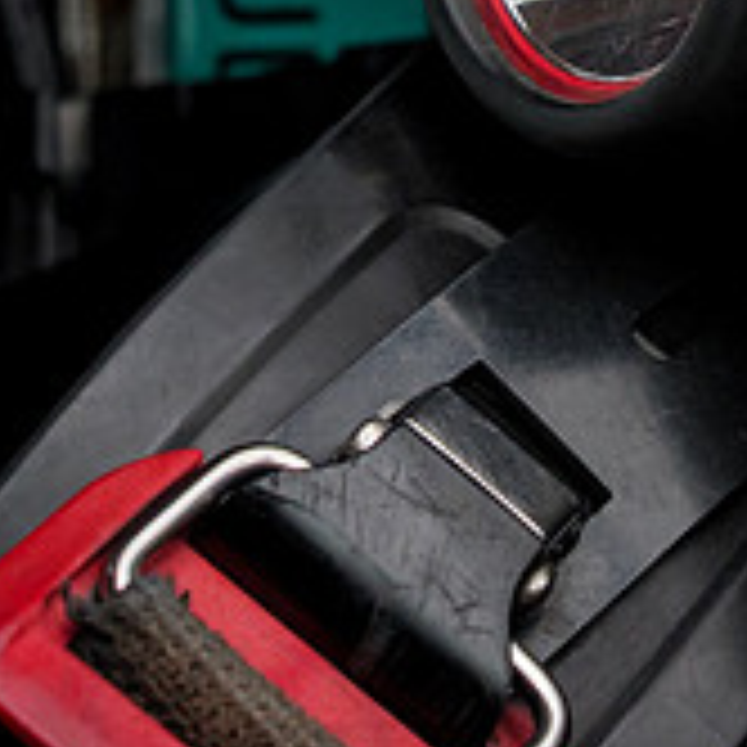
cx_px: 781
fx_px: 4297
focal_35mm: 176
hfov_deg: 9.8
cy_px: -97
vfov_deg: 9.8
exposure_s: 1/320
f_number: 3.7
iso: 1000
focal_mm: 25
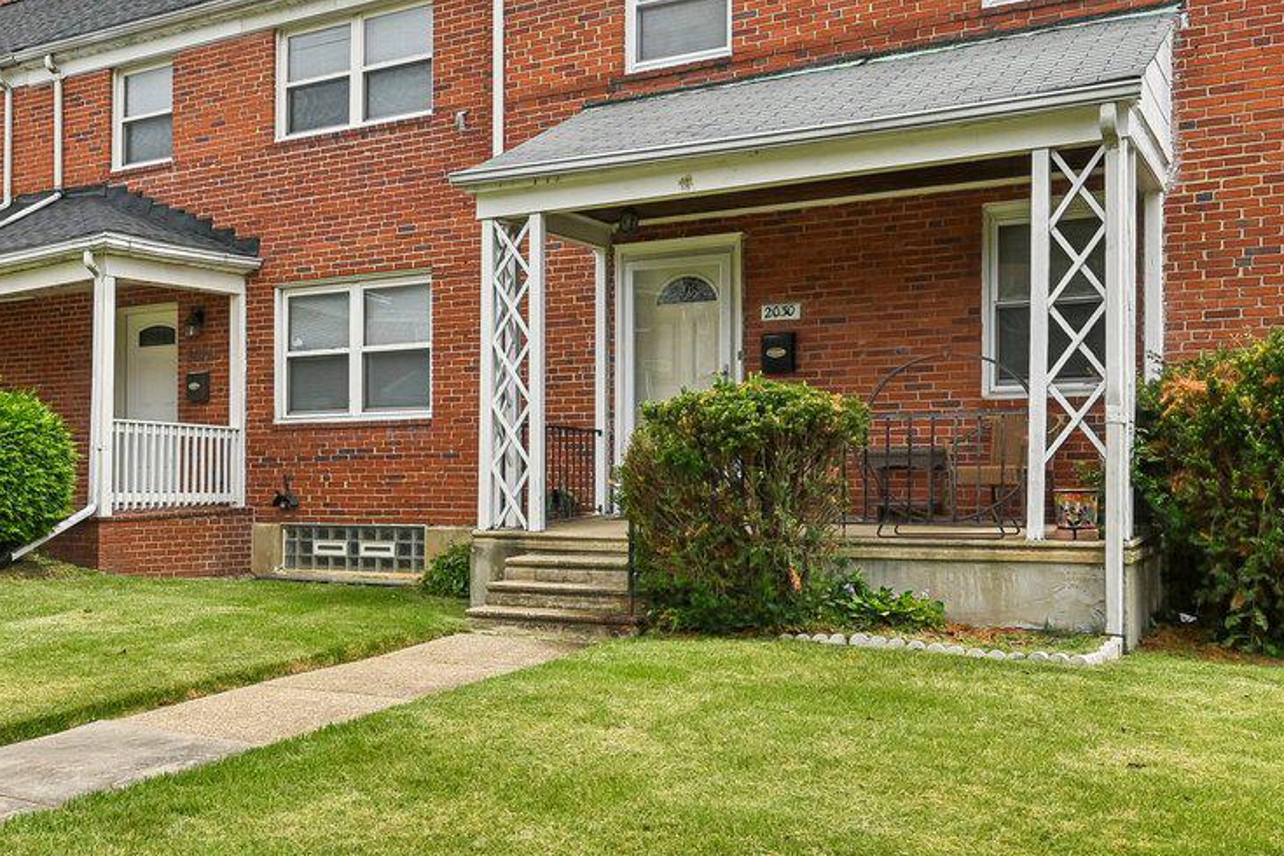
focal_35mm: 39
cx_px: 225
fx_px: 1391
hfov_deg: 46.5
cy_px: 499
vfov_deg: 34.1
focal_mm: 14
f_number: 8
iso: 100
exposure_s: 1/250
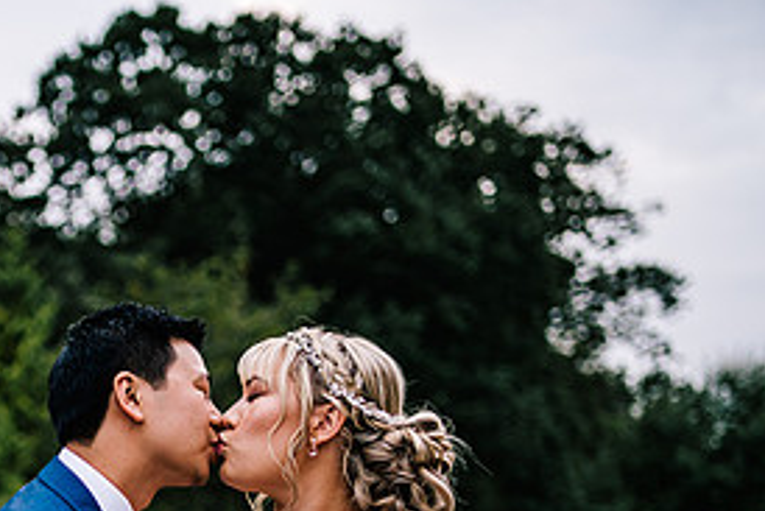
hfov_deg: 25.6
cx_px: 36
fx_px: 1616
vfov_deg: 17.5
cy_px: 529
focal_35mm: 76
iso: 100
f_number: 1.4
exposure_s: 1/250
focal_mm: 35
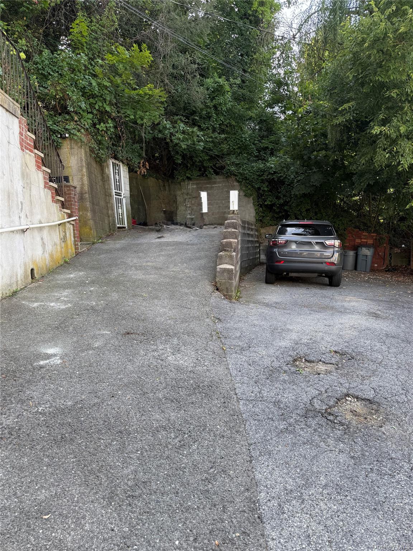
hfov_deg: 56.8
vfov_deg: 71.6
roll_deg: +1.3
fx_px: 382
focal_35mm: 24
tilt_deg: -6.0
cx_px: 206
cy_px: 276
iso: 80
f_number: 1.78
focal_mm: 6.76
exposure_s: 1/405
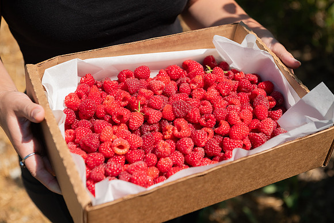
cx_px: 167
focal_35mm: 56
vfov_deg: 24.2
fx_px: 520
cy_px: 112
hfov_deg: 35.6
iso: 500
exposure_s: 1/4000
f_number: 4
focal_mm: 56
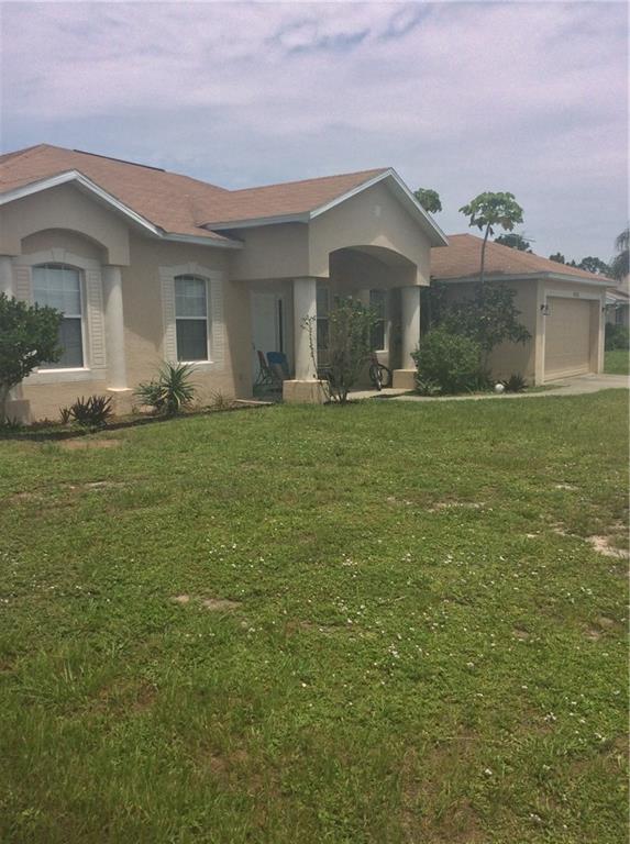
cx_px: 315
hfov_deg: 44.0
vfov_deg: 56.9
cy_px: 422
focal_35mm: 32
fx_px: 779
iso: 32
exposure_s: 1/2387
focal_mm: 3.3
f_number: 2.4
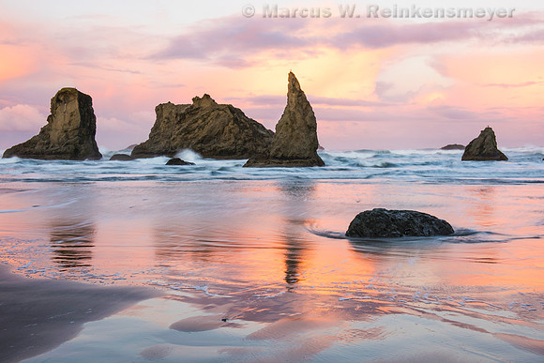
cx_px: 272
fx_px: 665
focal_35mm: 44
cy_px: 182
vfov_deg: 30.5
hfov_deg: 44.5
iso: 100
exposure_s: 1/1.25
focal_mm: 44
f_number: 16
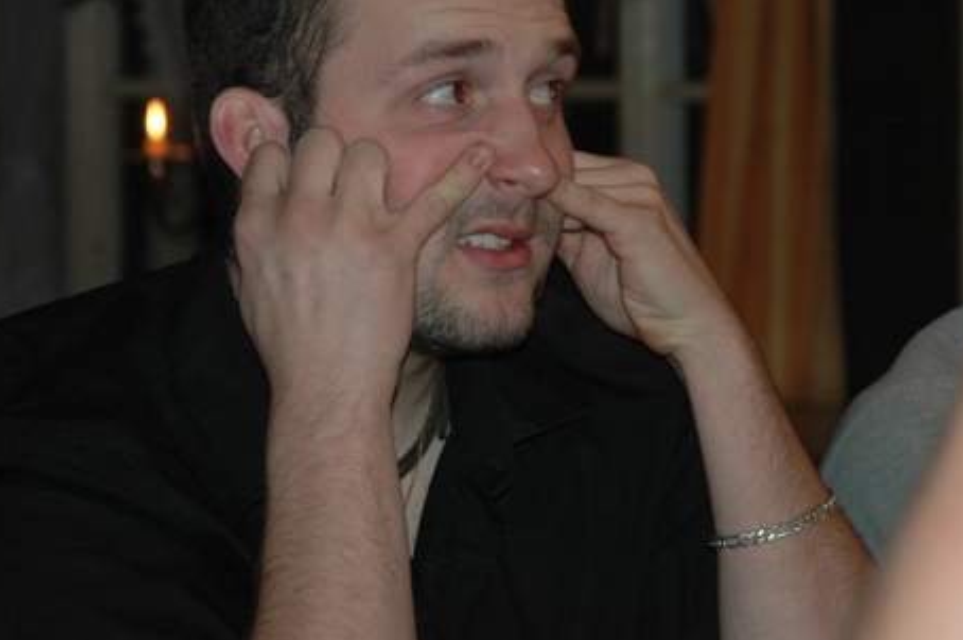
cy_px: 119
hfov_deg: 11.1
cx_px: 547
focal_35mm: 185
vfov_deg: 7.4
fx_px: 4945
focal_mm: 70
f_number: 4.5
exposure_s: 1/60
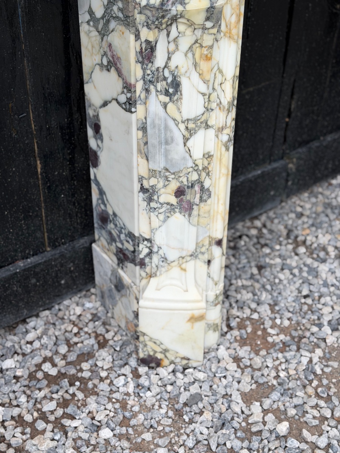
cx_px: 170
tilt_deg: -35.5
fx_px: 629
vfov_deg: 39.7
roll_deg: -1.1
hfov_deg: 30.3
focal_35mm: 48
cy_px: 226
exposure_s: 1/951
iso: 64
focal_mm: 6.76
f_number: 1.78
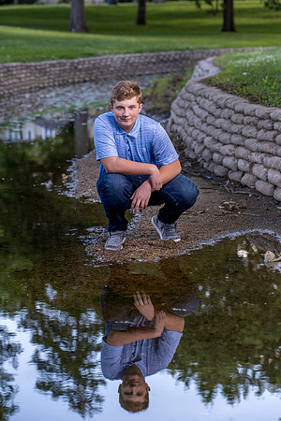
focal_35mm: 100
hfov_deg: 13.7
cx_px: 140
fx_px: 1171
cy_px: 210
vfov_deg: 20.4
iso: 200
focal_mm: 100
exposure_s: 1/160
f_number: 3.5
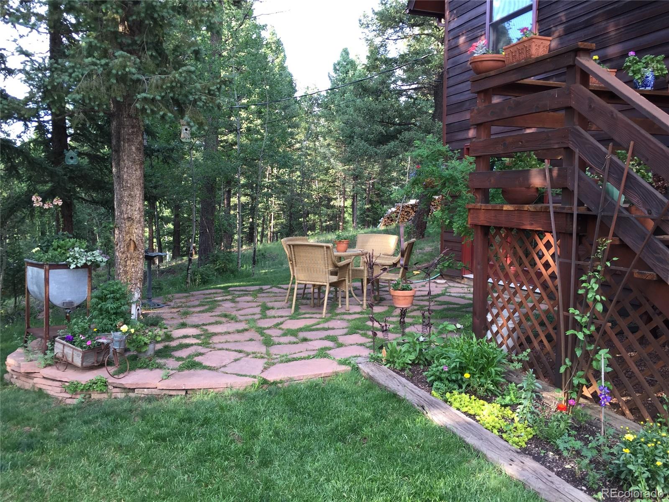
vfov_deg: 48.2
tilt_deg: -5.9
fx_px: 560
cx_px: 334
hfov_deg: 61.7
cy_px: 251
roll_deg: -1.6
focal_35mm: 29
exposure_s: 1/60
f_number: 2.2
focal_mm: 4.15
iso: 32
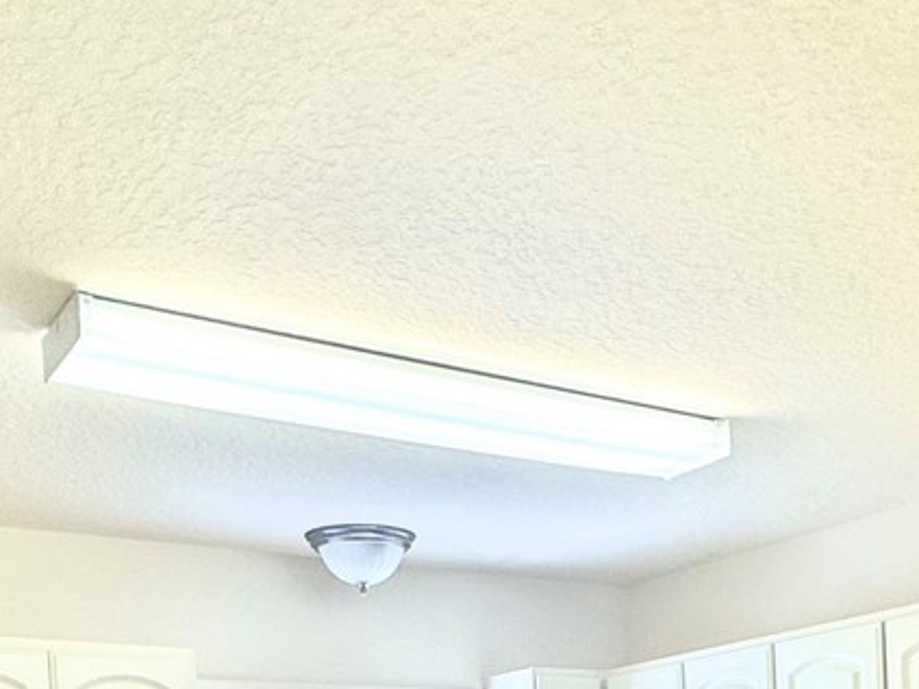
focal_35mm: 53
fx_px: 1407
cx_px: 643
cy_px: 941
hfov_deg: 35.7
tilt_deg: -4.0
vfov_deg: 23.6
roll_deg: +1.7
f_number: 2.2
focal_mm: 2.22
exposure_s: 1/120
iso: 100
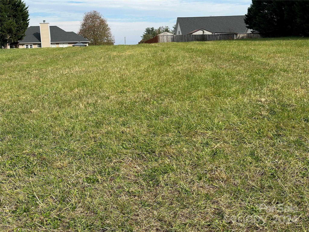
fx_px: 428
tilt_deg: -9.5
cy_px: 116
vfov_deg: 30.3
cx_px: 154
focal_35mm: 48
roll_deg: +1.3
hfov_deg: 39.7
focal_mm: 6.86
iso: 64
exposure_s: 1/3367
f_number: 1.78
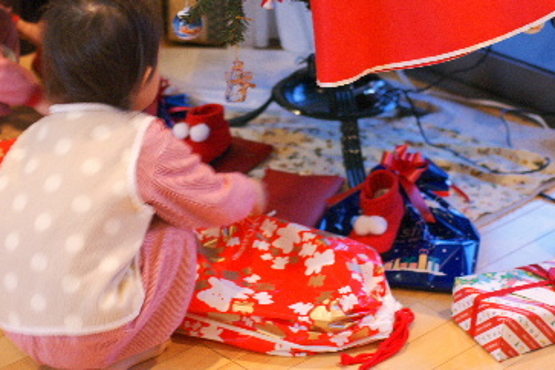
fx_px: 1588
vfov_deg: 13.3
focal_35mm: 103
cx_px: 215
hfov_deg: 19.8
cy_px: 135
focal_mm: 50
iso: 400
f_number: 2
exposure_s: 1/20
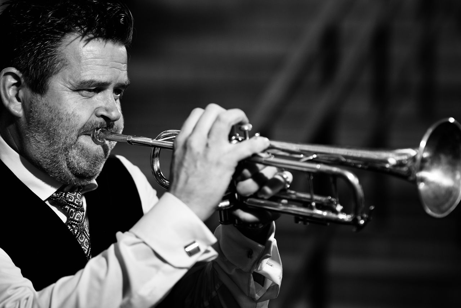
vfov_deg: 10.7
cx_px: 230
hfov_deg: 16.0
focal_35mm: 128
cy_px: 154
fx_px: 1639
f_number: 1.8
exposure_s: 1/180
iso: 200
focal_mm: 85
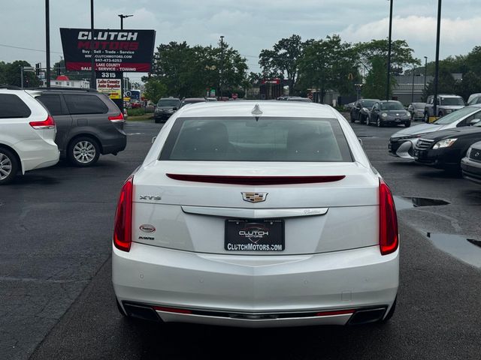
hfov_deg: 39.7
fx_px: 667
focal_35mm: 48
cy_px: 180
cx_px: 240
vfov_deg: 30.3
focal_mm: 6.76
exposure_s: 1/5848
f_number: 1.78
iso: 64
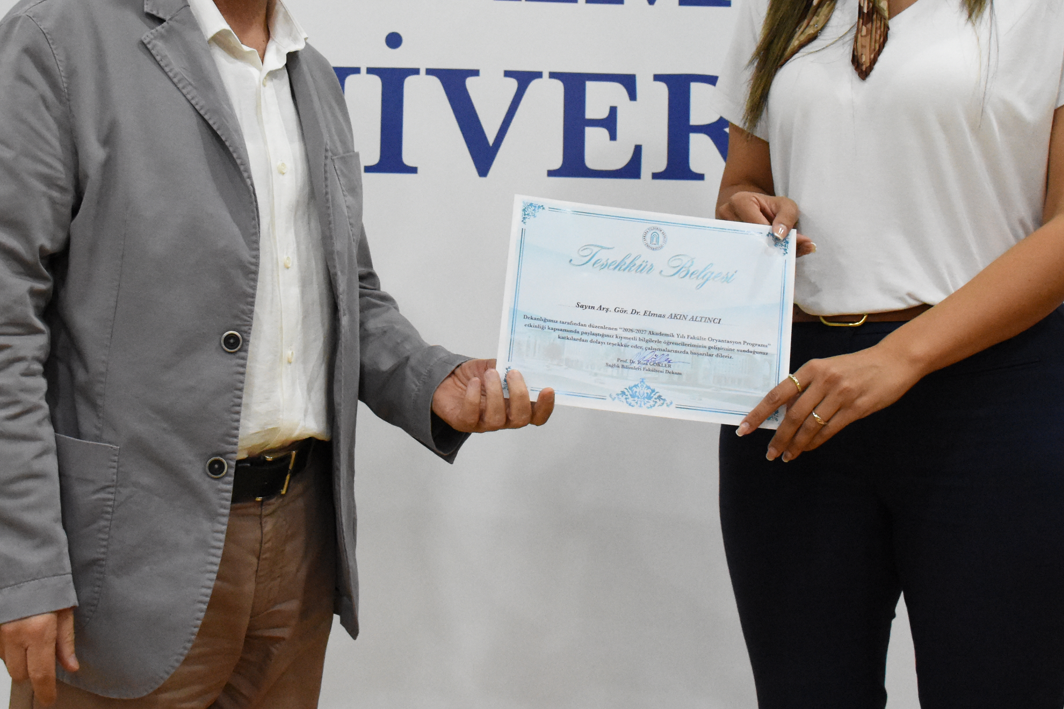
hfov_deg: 36.8
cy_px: 135
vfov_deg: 24.6
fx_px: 1596
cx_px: 470
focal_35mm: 54
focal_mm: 22
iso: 5000
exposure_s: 1/100
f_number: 5
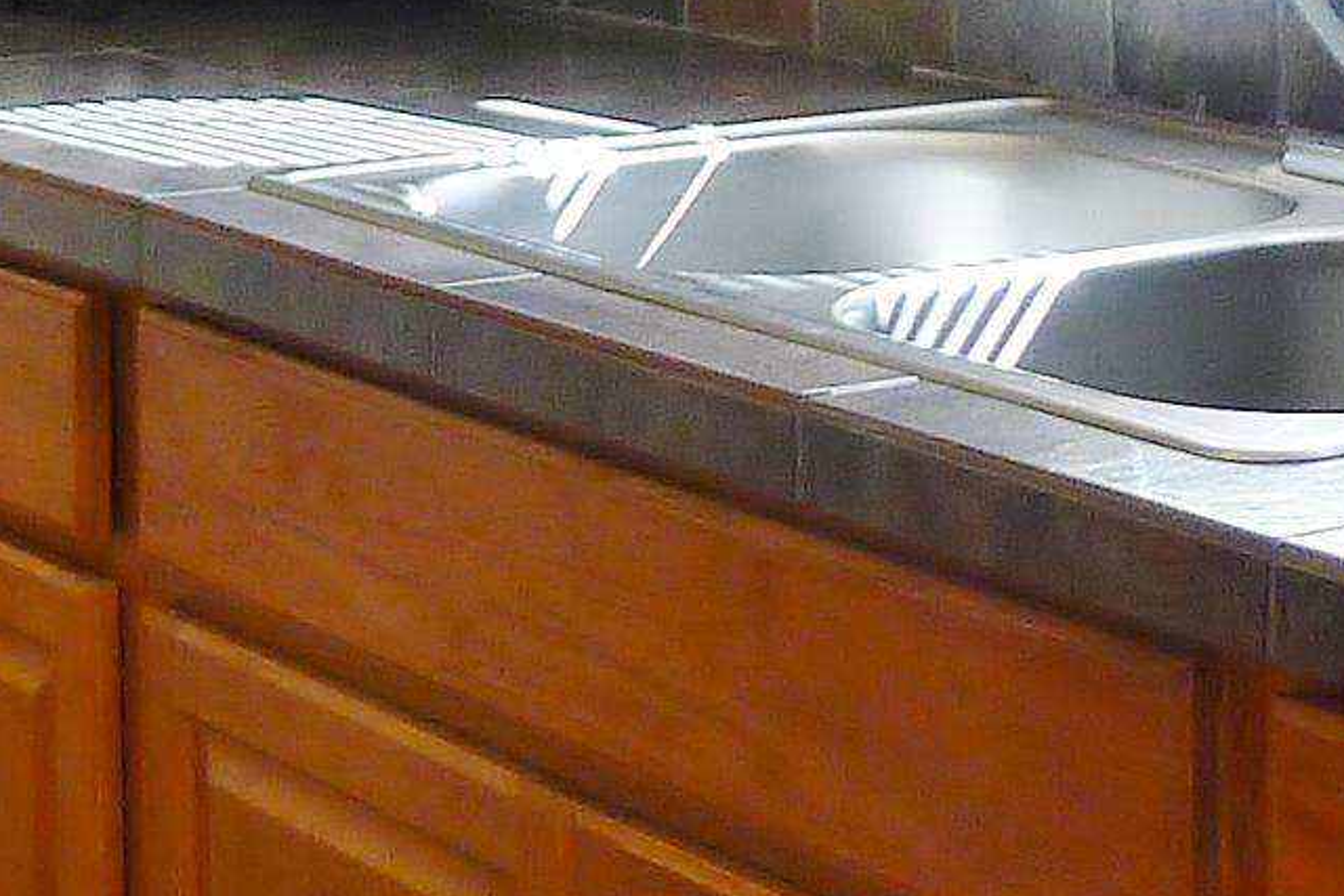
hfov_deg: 12.4
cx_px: 19
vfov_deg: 8.1
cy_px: -577
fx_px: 6124
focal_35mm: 164
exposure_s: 1/60
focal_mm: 7.5
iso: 100
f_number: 2.3
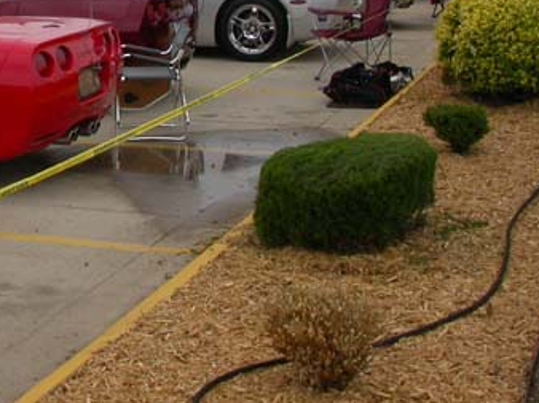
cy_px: -54
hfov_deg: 20.5
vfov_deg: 15.9
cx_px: -88
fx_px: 1400
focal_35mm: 90
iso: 100
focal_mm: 7.85
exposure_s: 1/282
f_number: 6.7
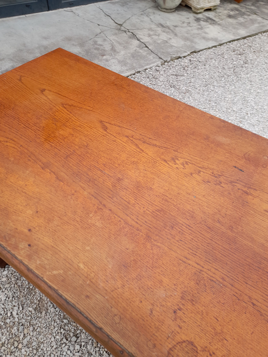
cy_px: 178
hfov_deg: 54.9
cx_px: 134
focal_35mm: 25
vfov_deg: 69.4
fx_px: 258
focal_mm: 4.6
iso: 32
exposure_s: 1/100
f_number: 2
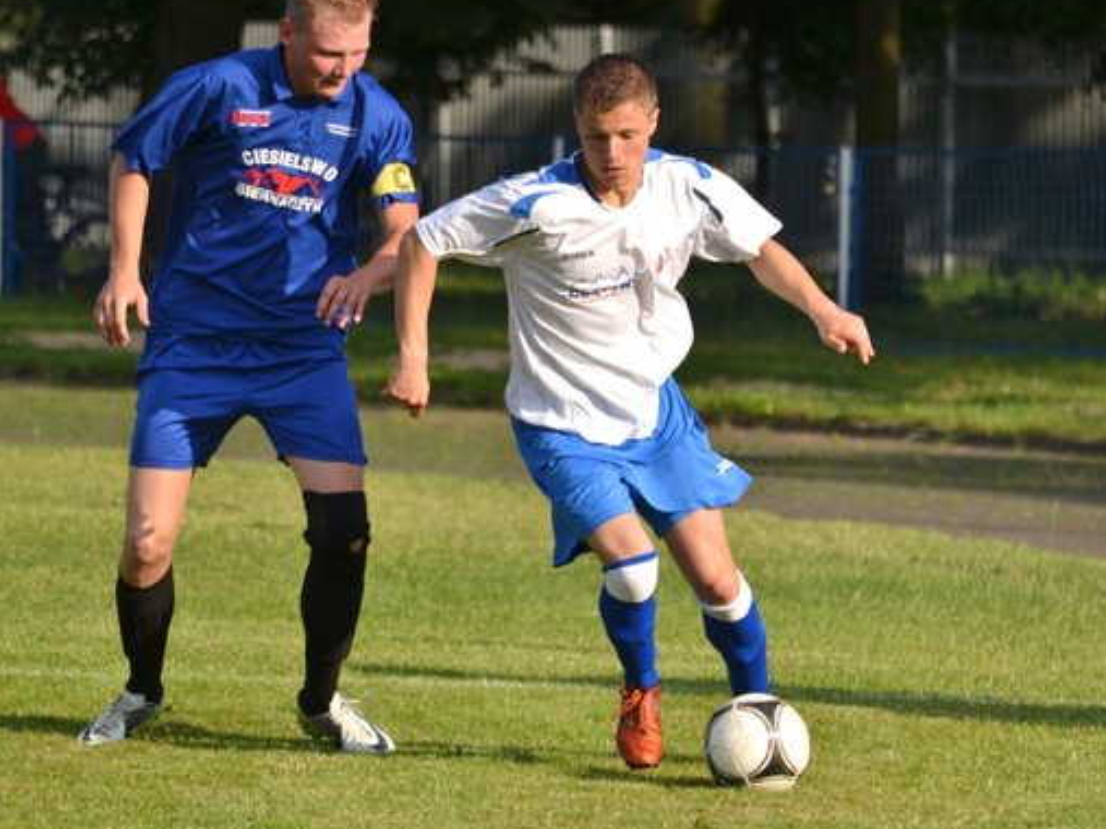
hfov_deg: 6.9
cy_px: 375
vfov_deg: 5.2
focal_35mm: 287
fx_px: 9155
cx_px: 532
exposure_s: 1/1000
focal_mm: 155
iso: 200
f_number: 4.8
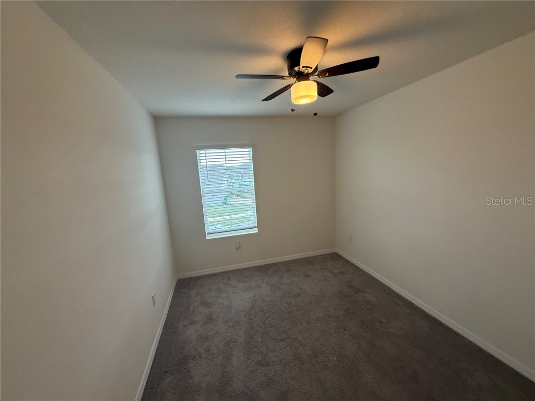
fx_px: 216
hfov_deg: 102.1
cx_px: 268
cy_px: 200
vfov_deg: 85.7
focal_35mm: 14
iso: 200
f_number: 2.2
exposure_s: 1/120
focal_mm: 2.22
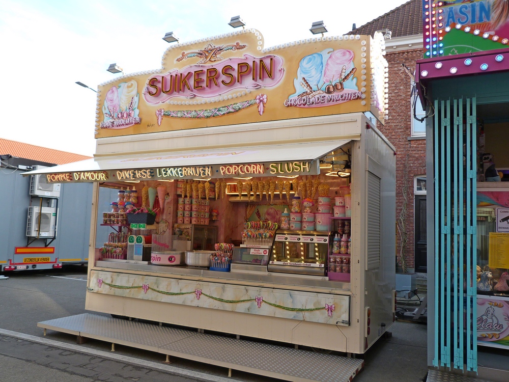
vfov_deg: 48.2
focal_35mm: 29
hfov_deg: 61.7
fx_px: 426
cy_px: 191
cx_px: 254
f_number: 2.9
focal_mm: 5
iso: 100
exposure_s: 1/200
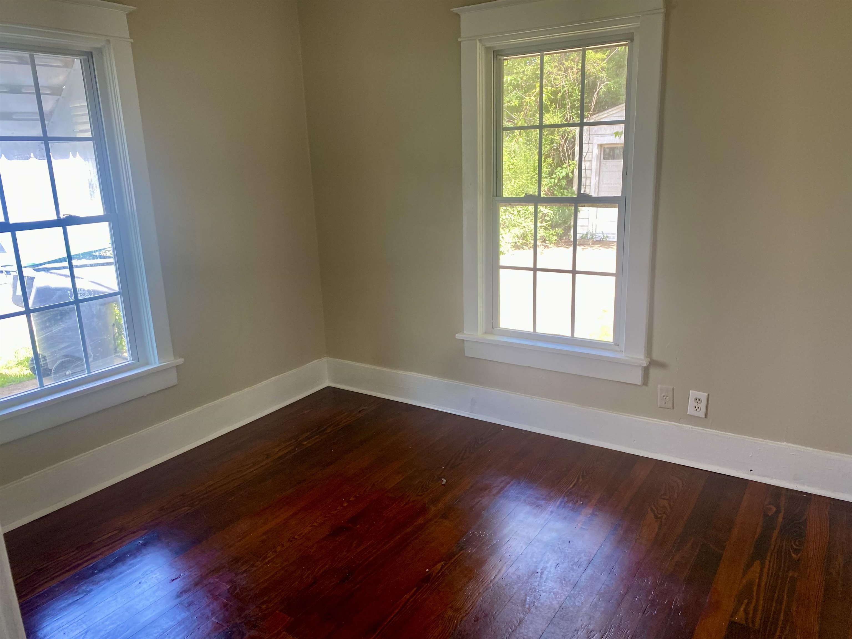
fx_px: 640
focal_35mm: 26
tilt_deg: -15.4
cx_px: 426
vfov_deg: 53.1
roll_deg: +2.2
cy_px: 320
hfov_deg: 67.3
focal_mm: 4.25
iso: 125
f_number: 1.8
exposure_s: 1/121
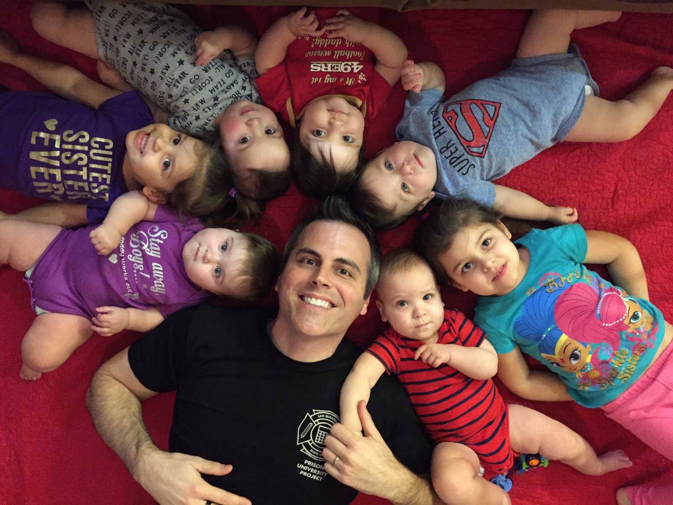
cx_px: 336
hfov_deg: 61.7
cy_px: 252
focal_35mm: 29
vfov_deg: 48.2
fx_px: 564
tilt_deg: -82.6
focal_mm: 4.15
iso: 400
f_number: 2.2
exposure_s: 1/15
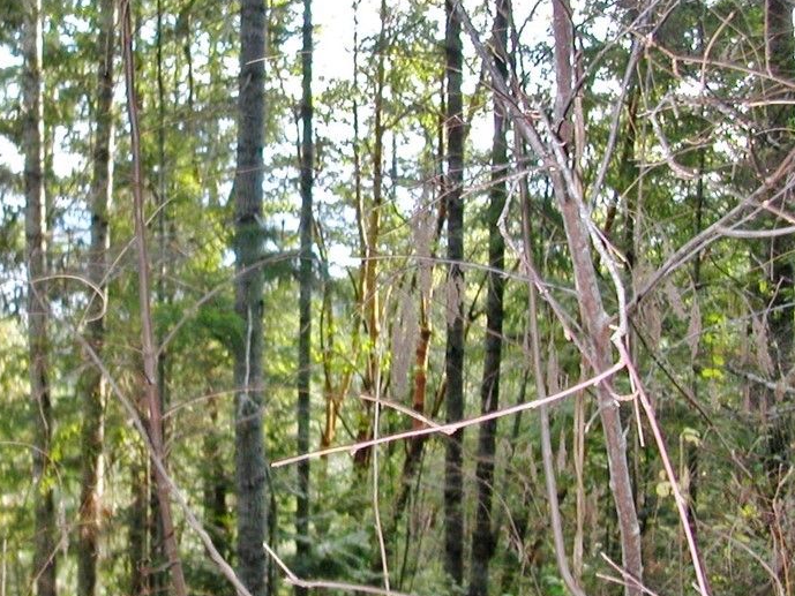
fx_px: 1263
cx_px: 232
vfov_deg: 26.6
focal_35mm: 55
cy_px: 327
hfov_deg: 34.4
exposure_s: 1/30
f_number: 2.7
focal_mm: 5.6
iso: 100
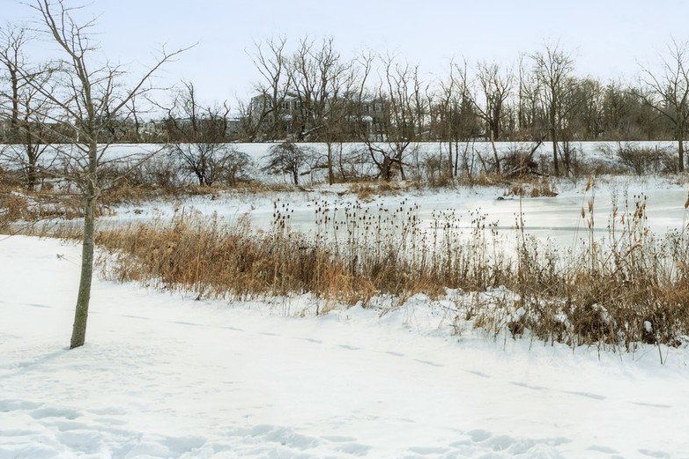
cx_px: 649
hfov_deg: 53.6
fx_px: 555
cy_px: 152
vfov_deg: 44.3
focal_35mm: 29
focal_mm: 14
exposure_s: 1/400
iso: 200
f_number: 8
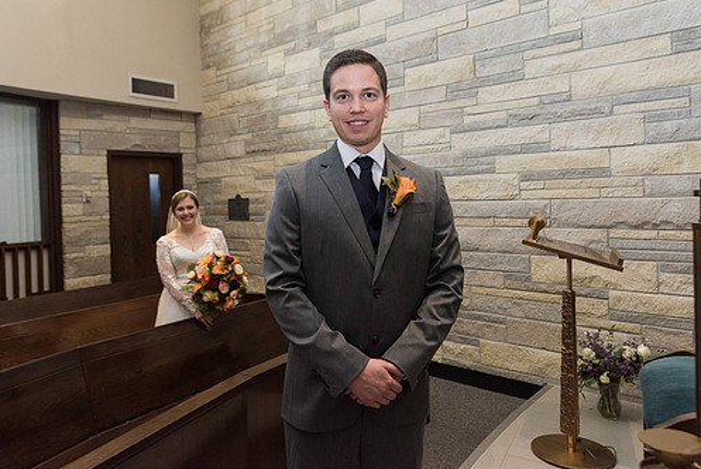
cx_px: 316
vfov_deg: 46.4
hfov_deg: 65.3
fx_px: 546
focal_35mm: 28
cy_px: 206
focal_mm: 24
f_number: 4.5
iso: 1250
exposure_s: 1/160
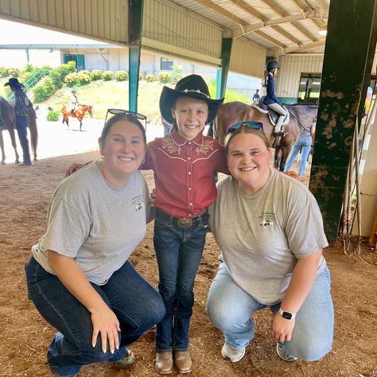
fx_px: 382
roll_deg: -2.2
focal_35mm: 31
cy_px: 236
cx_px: 188
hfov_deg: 52.5
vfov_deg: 52.0
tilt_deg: -18.4
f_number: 1.5
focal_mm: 5.7
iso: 64
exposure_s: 1/144
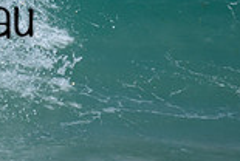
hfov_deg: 0.5
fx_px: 27305
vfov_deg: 0.3
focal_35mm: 4088
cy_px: -6
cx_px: -92
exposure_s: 1/2500
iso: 250
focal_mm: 800
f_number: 6.3
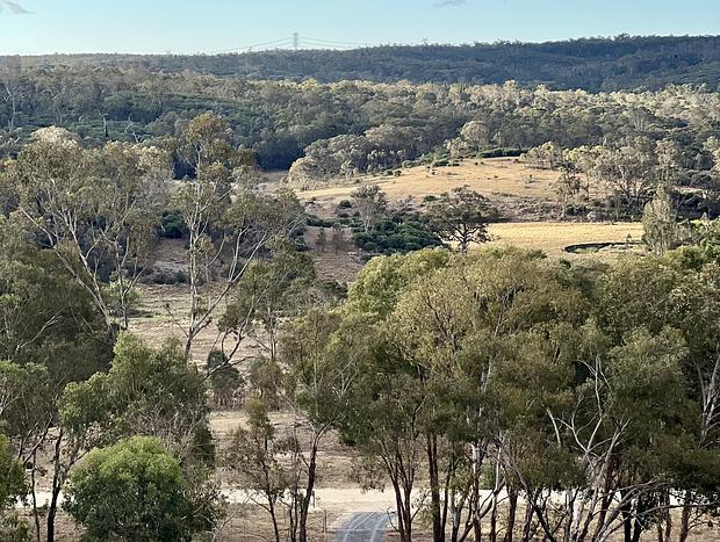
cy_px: 271
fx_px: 1604
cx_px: 360
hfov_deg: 25.3
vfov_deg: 19.2
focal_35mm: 77
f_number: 2.8
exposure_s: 1/272
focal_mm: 9
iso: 25
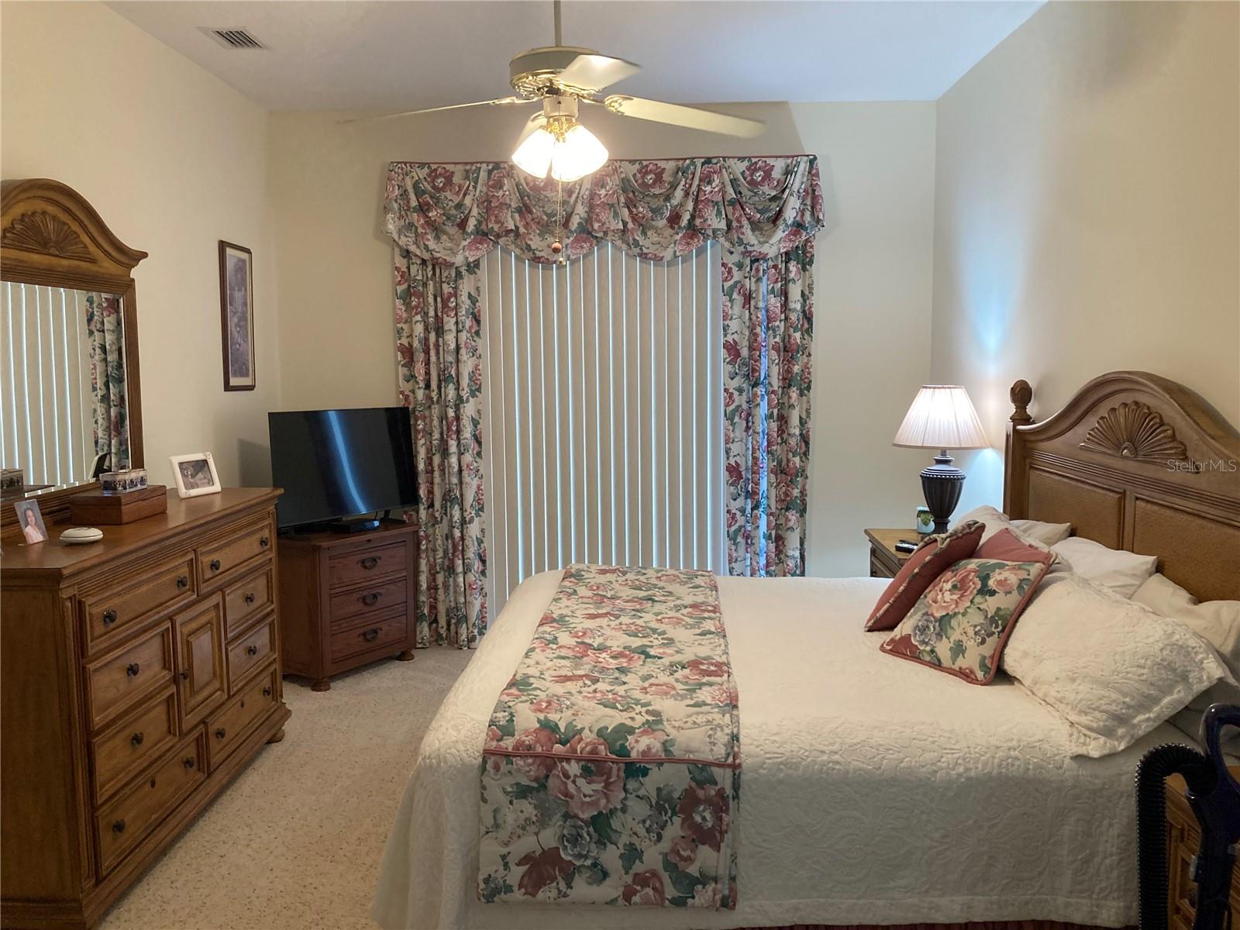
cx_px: 620
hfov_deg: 63.4
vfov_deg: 49.7
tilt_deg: -5.3
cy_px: 465
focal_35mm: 28
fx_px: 1003
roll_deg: -0.1
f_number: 1.8
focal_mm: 3.99
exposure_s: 1/60
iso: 125
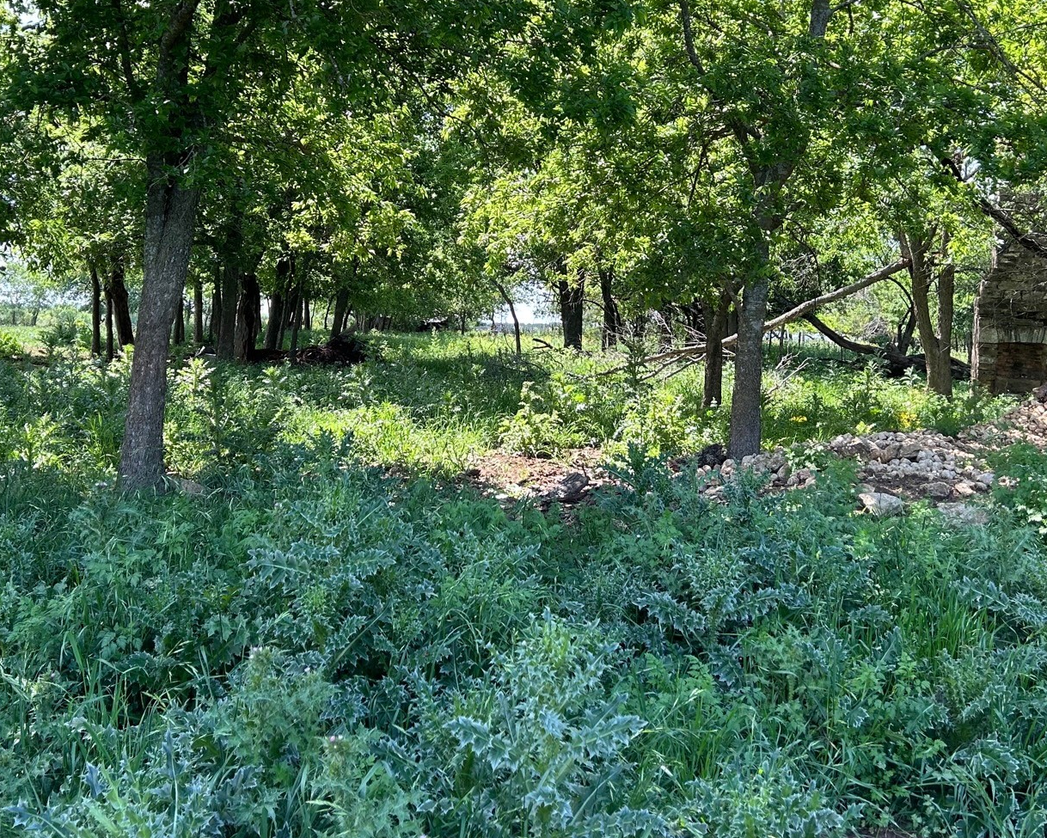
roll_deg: -2.2
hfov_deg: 43.8
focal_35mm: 42
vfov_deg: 35.2
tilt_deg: +3.1
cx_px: 475
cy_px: 246
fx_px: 1302
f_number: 1.5
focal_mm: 5.7
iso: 50
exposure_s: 1/541
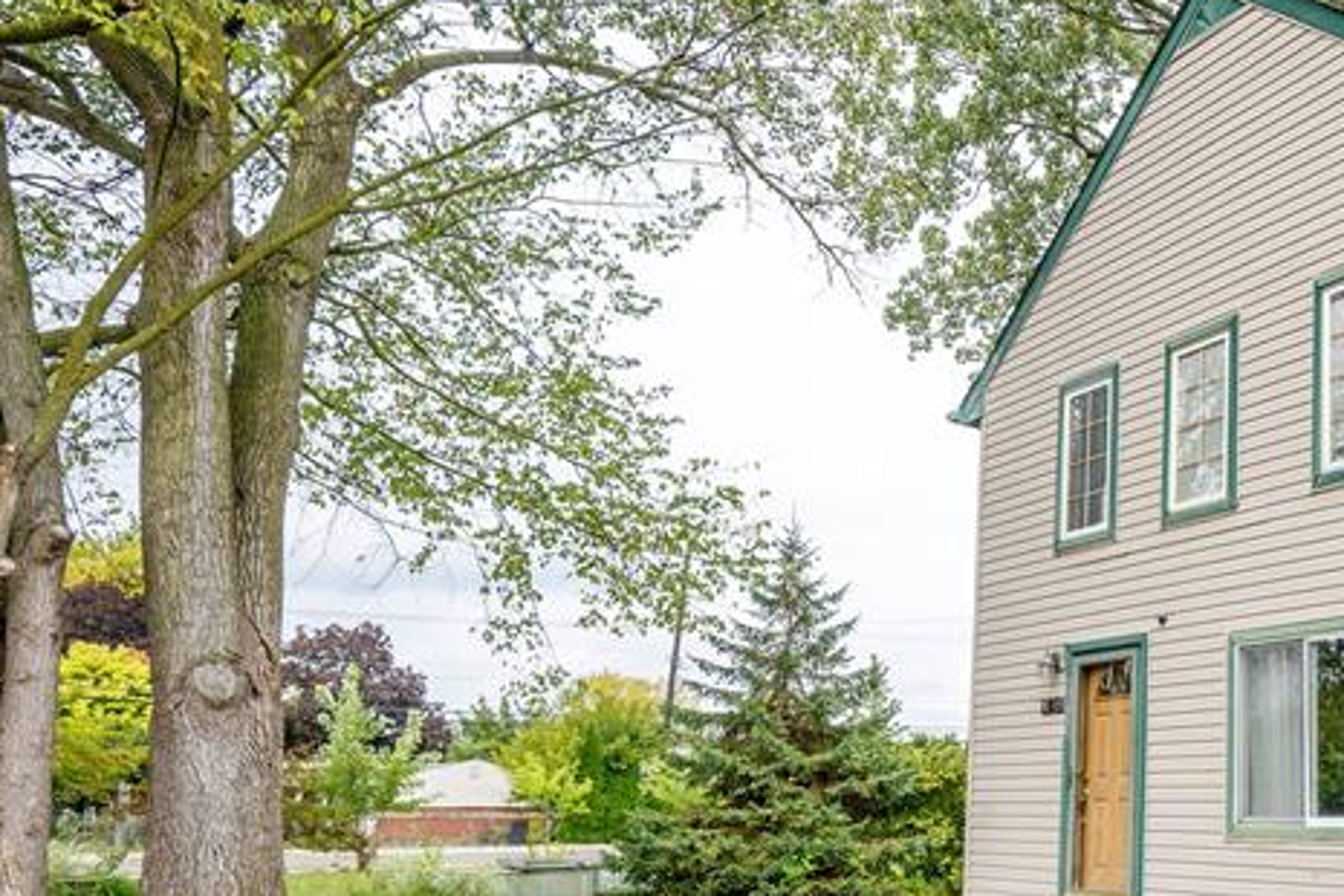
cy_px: 665
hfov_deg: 48.1
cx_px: 1321
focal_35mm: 33
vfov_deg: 39.0
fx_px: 1232
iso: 100
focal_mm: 15
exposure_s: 1/200
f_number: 7.1
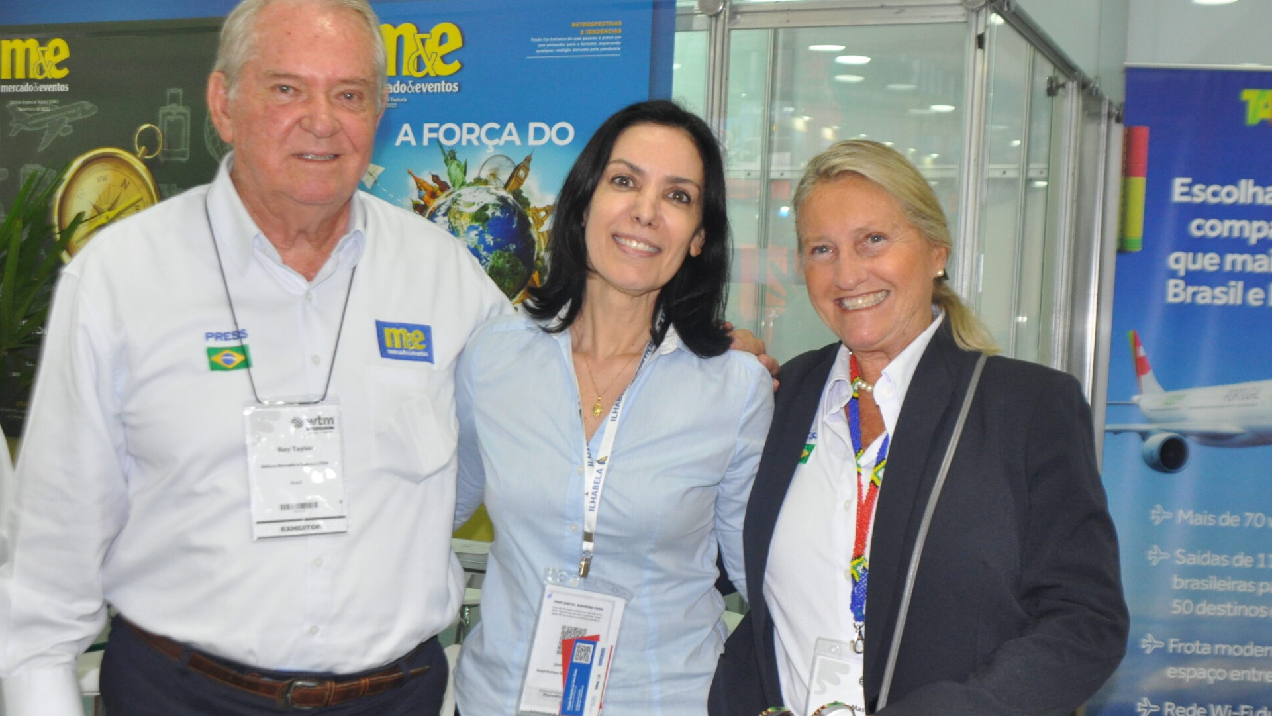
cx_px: 654
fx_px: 1552
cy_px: 460
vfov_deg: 25.9
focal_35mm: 46
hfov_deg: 44.6
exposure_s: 1/60
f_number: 4
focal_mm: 22
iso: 800
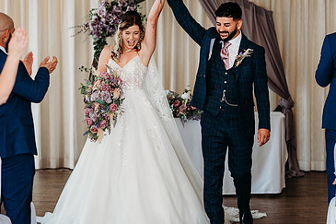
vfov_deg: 10.1
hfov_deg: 15.2
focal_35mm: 135
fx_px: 1259
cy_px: 133
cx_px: 188
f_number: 2.5
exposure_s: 1/200
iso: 450
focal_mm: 85
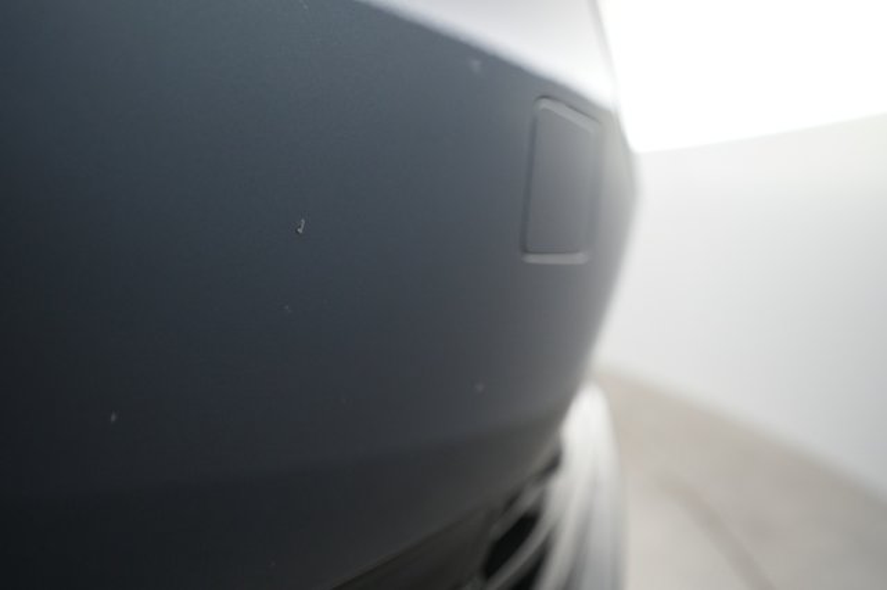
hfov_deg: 65.5
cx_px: 444
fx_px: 690
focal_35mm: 28
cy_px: 295
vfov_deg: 46.4
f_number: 4.5
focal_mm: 28
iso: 4000
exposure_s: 1/100
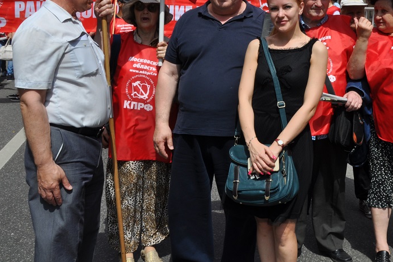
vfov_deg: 26.0
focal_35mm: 50
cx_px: 306
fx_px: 545
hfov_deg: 38.4
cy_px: 25
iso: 200
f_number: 14
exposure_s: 1/200
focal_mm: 18
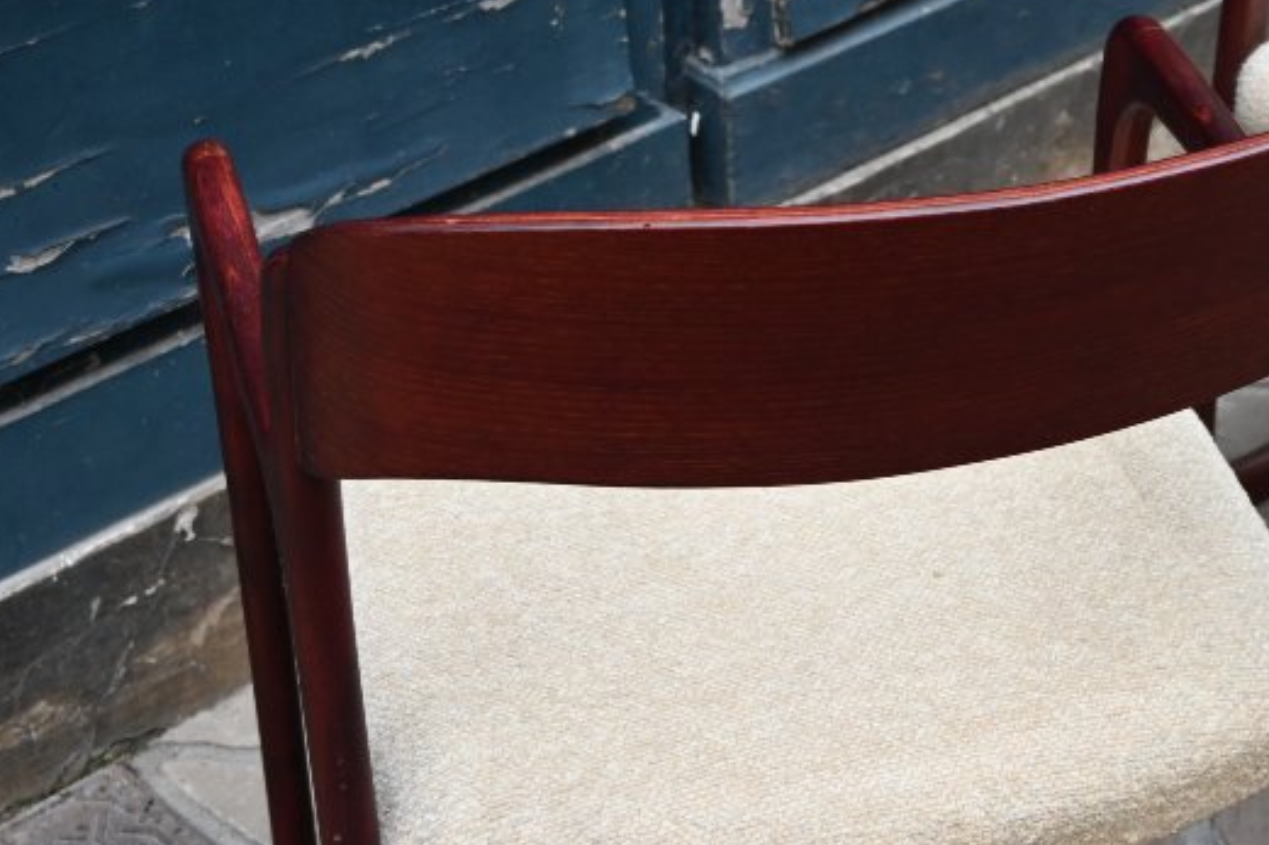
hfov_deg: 25.7
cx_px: 977
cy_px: 275
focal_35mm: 78
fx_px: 2739
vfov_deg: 17.5
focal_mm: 22.5
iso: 400
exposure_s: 1/200
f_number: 3.8
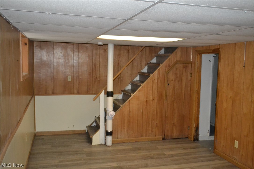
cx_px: 127
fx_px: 254
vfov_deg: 36.9
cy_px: 84
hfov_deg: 53.1
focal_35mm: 36
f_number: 4
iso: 3200
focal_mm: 24
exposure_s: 1/60
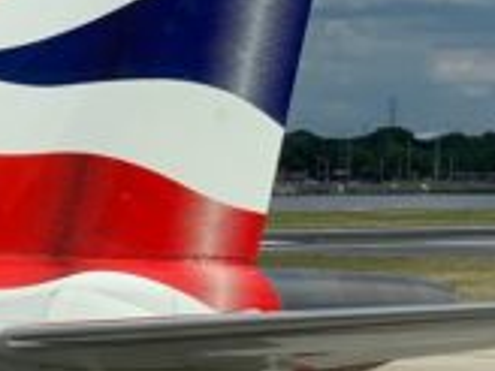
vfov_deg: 6.2
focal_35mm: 238
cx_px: -326
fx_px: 3403
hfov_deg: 8.1
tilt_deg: -2.0
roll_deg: -1.5
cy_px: 354
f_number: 2.4
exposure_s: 1/2179
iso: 16
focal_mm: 6
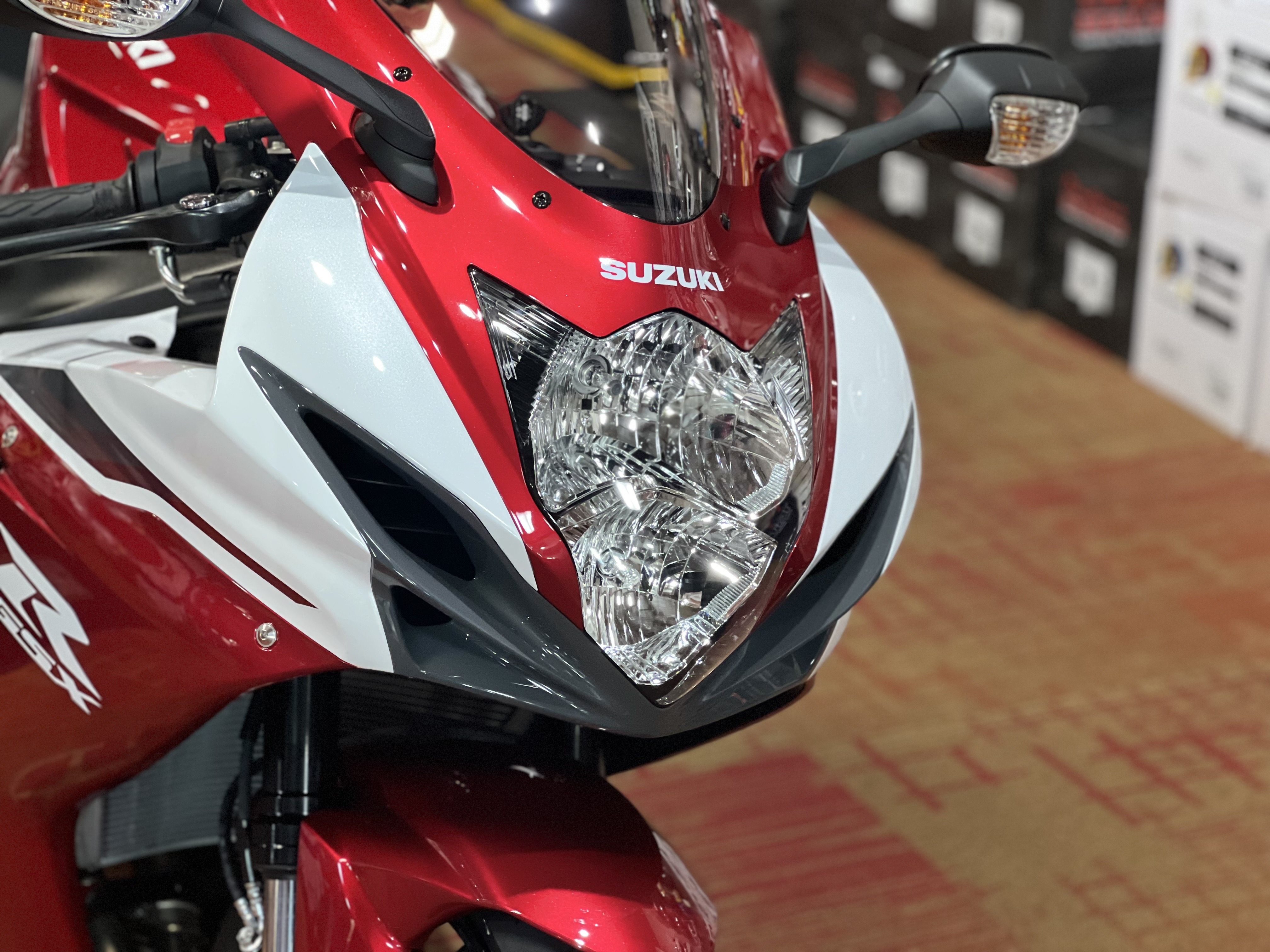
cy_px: 476
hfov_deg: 25.3
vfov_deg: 19.1
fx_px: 2825
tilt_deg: -21.5
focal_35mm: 77
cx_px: 635
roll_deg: -1.9
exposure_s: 1/30
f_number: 2.8
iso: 400
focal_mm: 9
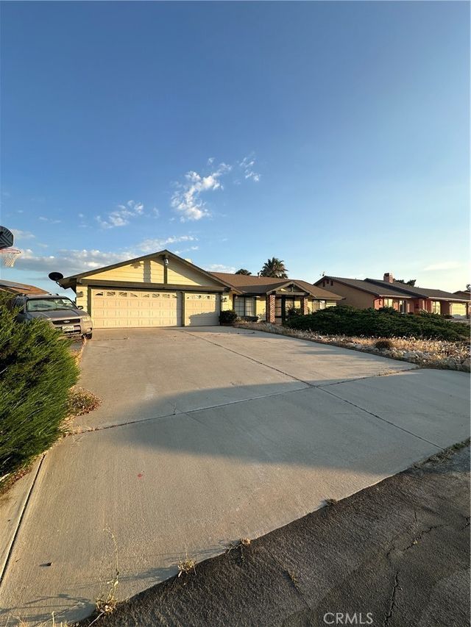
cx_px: 236
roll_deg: -2.4
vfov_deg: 102.1
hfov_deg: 85.7
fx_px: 254
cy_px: 314
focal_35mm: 14
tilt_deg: +3.0
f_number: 2.2
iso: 40
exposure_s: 1/739
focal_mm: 2.22
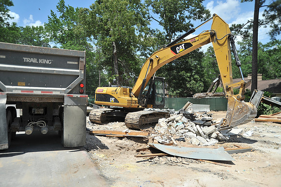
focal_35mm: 29
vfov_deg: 44.9
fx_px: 226
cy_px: 94
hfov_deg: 63.7
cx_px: 140
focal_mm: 29
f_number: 5.6
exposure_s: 1/1250
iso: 200
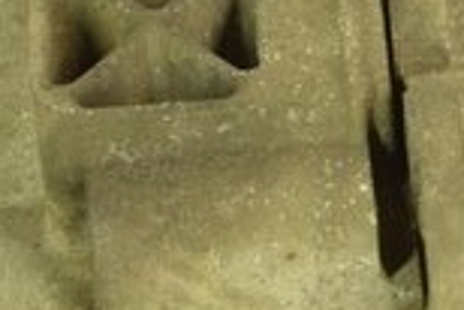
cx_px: 229
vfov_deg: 5.3
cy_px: 363
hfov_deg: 7.9
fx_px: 3341
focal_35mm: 259
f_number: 5.6
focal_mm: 26
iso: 400
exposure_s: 1/20
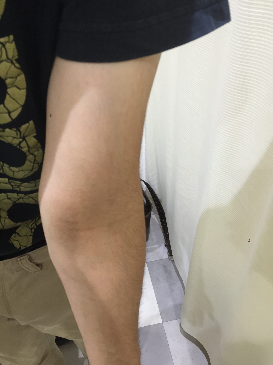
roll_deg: +4.5
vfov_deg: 61.7
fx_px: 305
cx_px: 136
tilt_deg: -41.2
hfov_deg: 48.2
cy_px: 182
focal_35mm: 29
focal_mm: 4.15
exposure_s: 1/30
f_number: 2.2
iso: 64
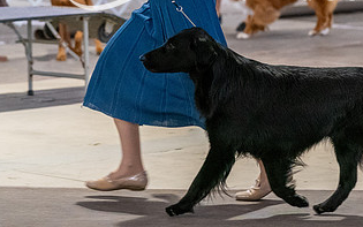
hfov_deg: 7.7
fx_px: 2681
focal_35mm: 271
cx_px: 256
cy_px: 35
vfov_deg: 4.8
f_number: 3.5
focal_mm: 124
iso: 6400
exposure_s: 1/250
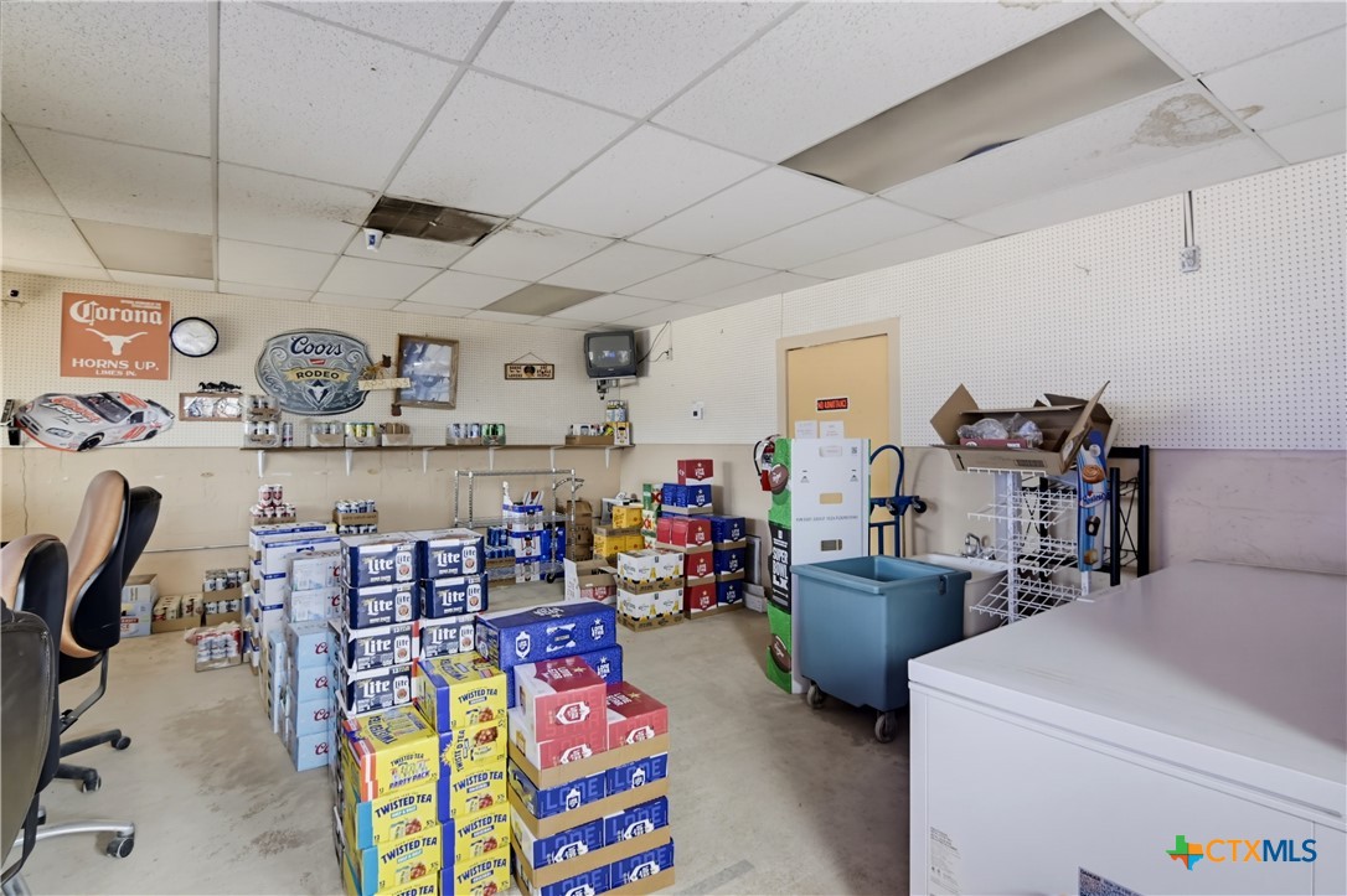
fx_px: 598
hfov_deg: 96.8
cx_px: 674
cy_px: 448
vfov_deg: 73.7
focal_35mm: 16
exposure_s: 1/2
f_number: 7.1
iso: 500
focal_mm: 11
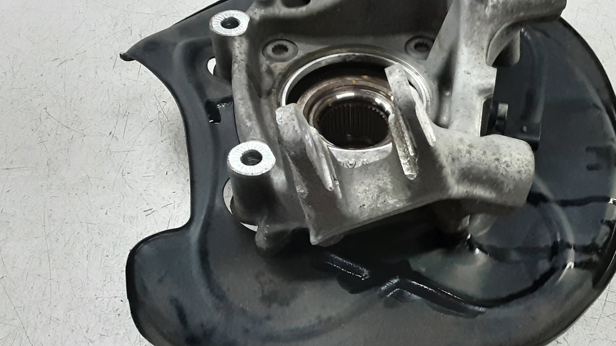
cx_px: 361
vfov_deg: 24.9
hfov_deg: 42.7
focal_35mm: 48
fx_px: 784
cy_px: 192
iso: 160
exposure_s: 1/50
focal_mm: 2.91
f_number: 1.9
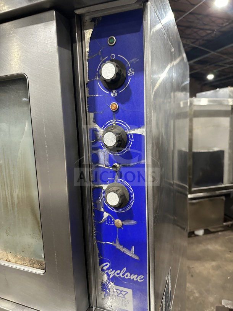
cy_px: 156
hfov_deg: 56.8
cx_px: 116
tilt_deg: -4.2
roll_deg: +0.4
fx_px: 215
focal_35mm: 24
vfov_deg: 71.6
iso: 500
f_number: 1.78
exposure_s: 1/60
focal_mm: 6.86
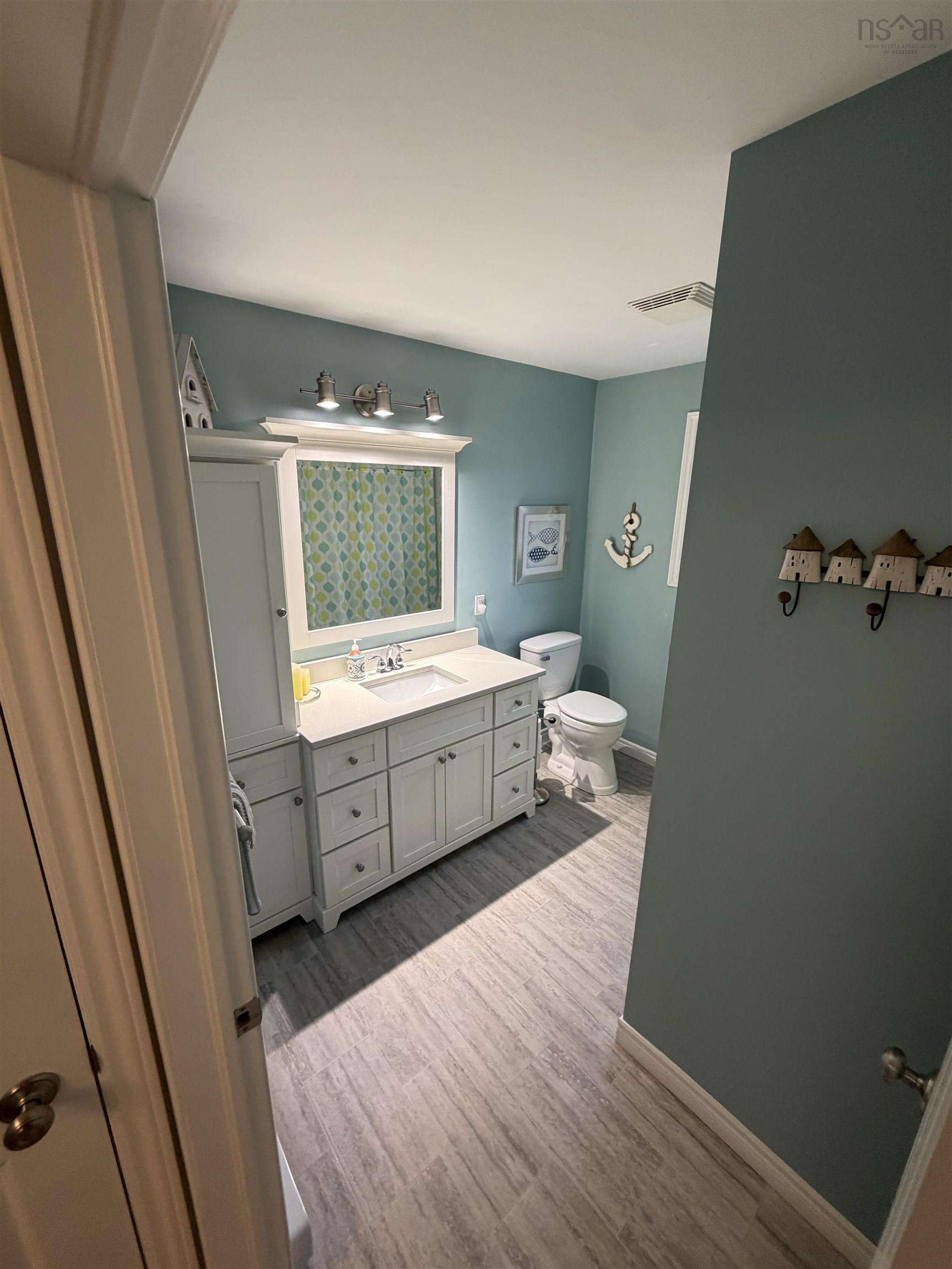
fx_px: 513
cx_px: 476
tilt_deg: -16.1
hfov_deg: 85.7
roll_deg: -0.8
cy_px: 634
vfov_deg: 102.1
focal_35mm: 14
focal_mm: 2.22
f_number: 2.2
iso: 200
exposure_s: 1/60
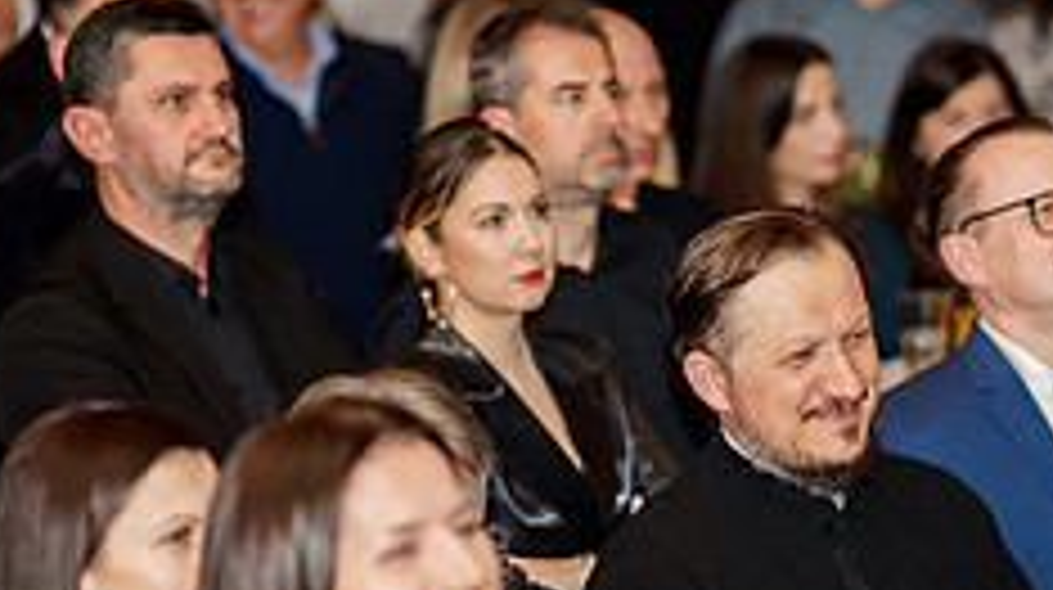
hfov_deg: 9.8
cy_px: 417
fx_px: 6164
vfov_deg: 5.5
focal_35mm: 221
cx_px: 518
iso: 800
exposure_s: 1/250
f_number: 1.8
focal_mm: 85
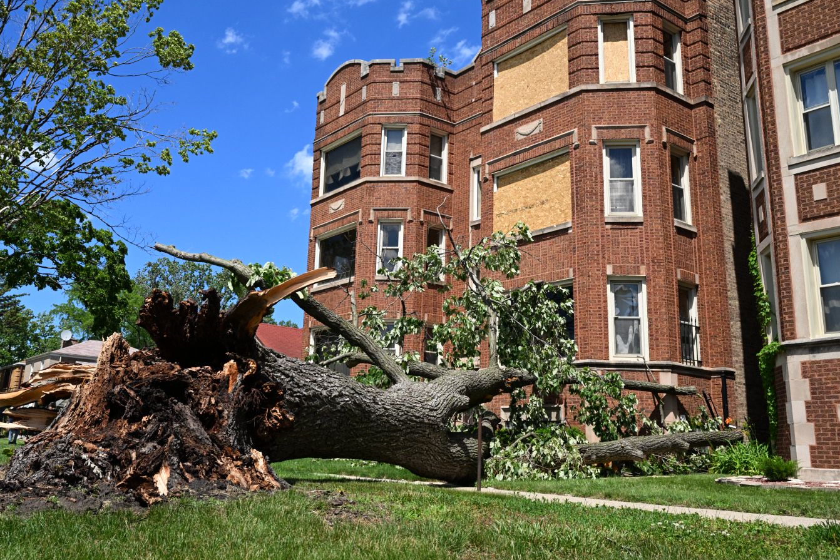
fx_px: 817
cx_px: 367
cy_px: 235
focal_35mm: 35
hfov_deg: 54.3
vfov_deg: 37.8
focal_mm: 29
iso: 400
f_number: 7.1
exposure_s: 1/1250
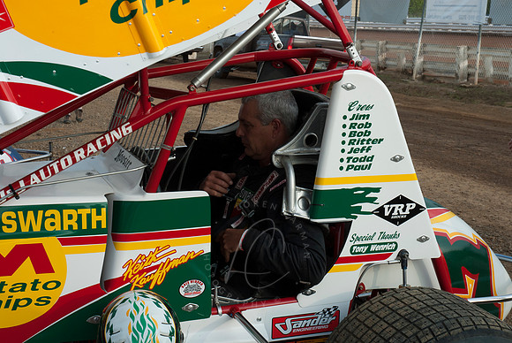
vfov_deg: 22.7
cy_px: 172
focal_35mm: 60
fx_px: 854
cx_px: 256
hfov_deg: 33.4
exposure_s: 1/250
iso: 250
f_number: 8
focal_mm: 40
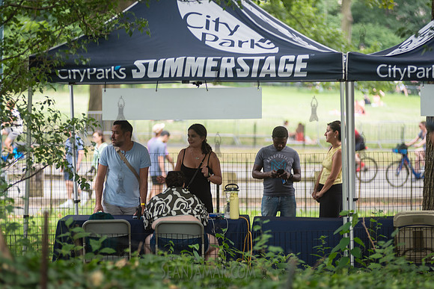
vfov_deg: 6.7
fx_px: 2484
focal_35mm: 206
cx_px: 187
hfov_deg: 10.0
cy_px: 167
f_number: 2.8
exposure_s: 1/125
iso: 200
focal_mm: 170
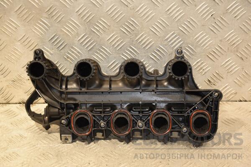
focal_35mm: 78
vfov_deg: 17.5
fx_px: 544
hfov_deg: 26.0
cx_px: 126
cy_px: 84
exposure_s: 1/80
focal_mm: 52
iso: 800
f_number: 5
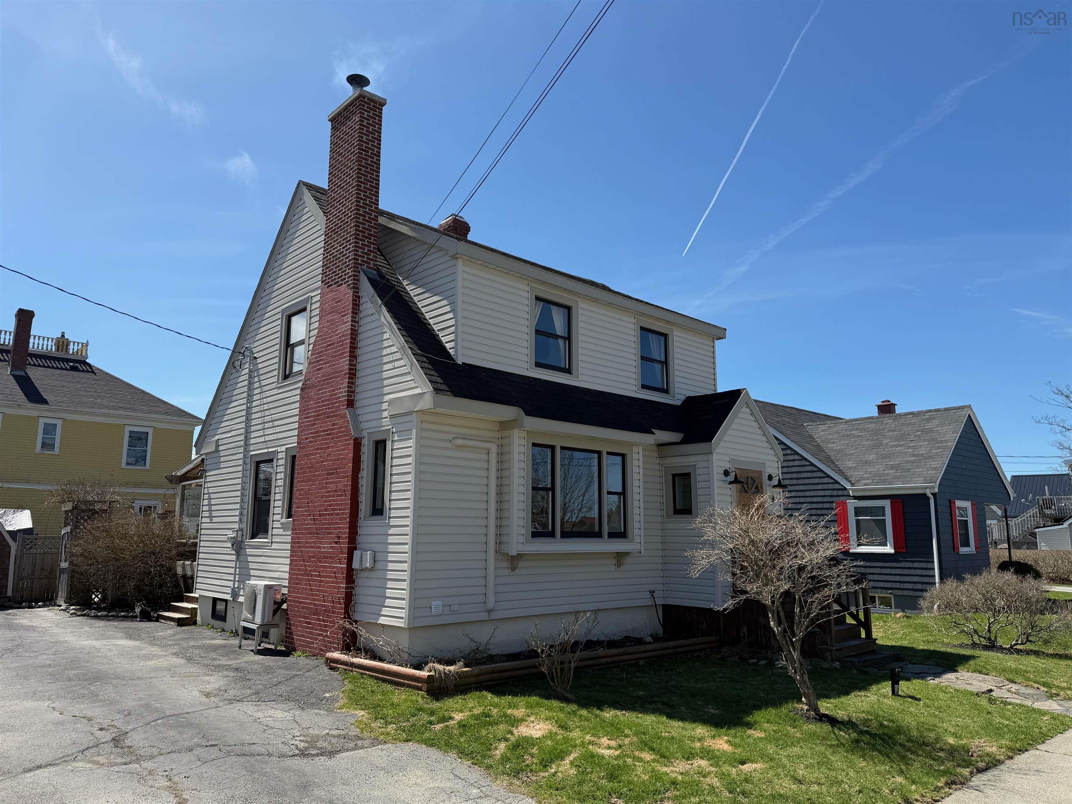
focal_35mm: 24
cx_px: 536
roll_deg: +0.1
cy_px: 402
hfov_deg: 71.6
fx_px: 743
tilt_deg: +8.6
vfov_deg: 56.8
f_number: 1.78
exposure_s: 1/4405
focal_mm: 6.76
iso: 80
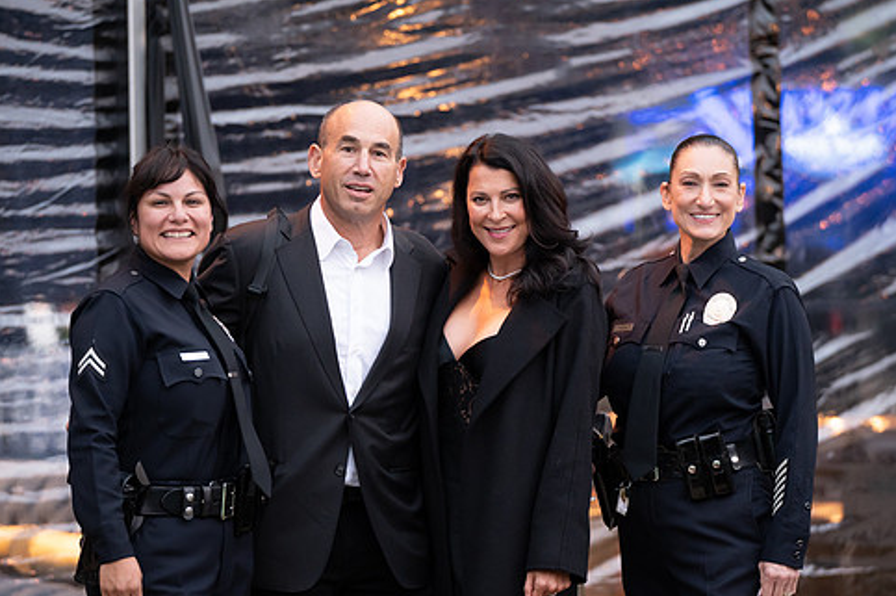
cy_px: 314
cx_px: 480
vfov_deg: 8.7
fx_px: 3904
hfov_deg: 13.1
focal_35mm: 157
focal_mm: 120
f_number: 2.8
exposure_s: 1/100
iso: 3200
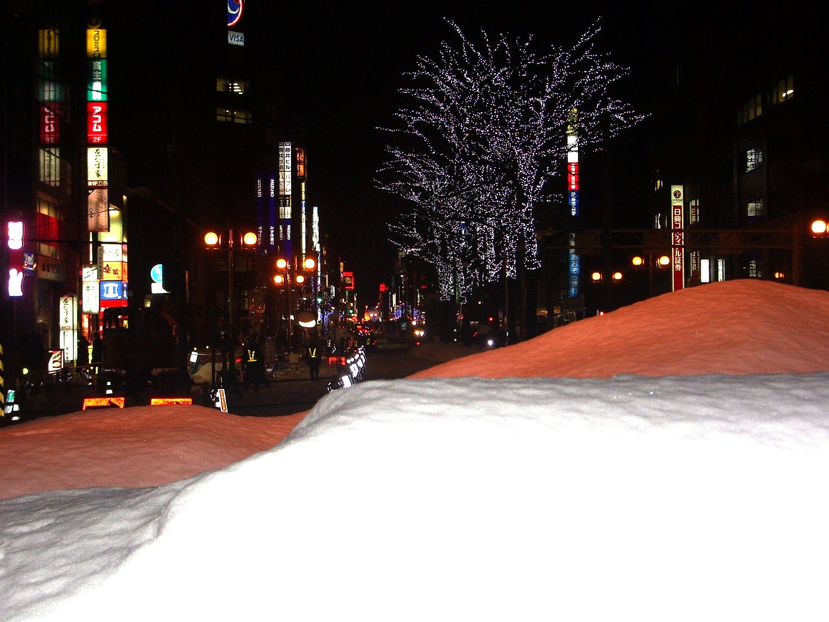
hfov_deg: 31.2
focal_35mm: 62
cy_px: 311
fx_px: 1485
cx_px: 414
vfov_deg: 23.7
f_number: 3.5
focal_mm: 10.2
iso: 50
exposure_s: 1/50
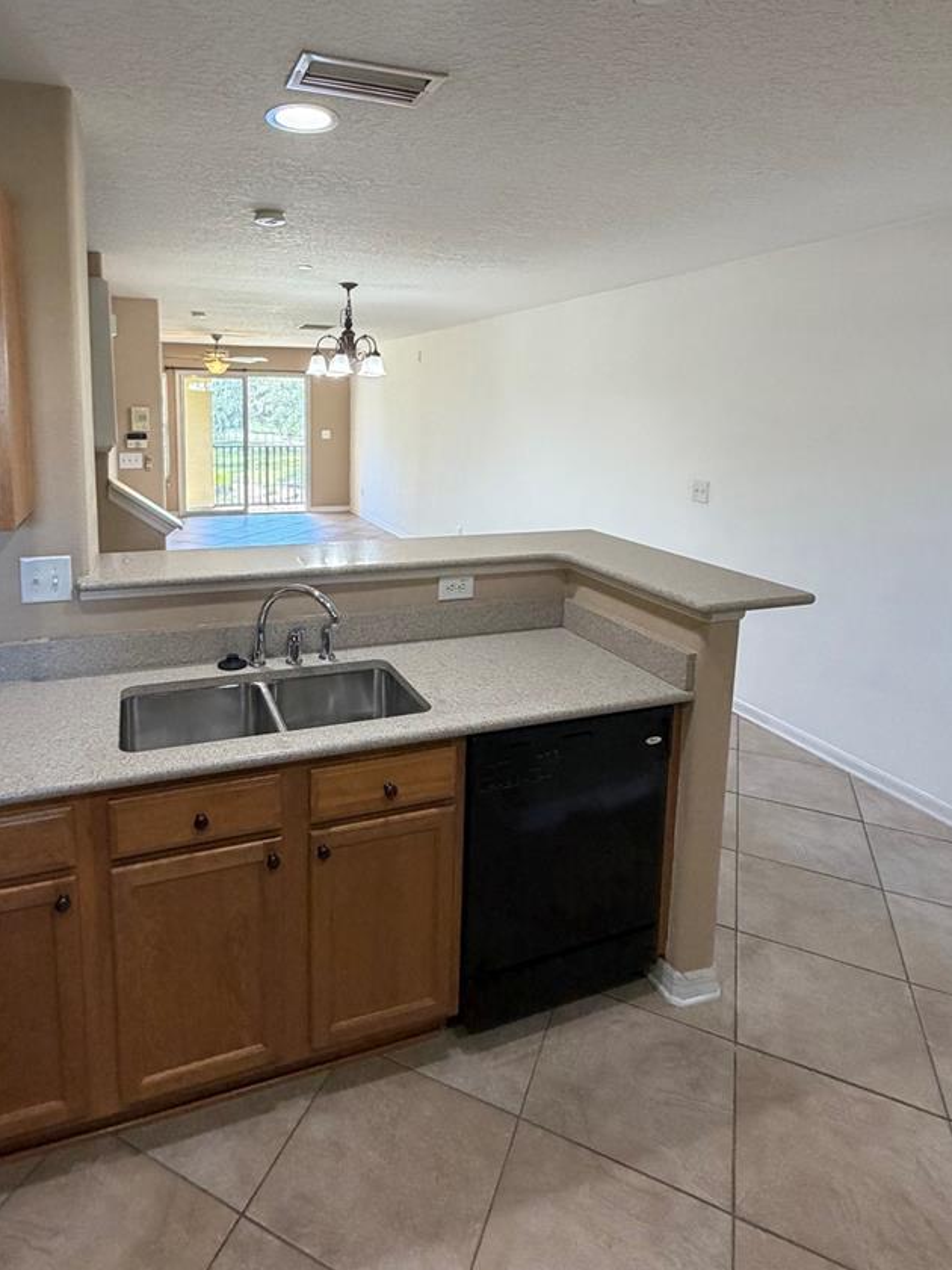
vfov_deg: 80.8
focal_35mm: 20
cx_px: 387
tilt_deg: -7.4
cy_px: 508
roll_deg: -1.2
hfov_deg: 65.4
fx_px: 733
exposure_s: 1/59
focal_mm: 2.22
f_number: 2.2
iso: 250
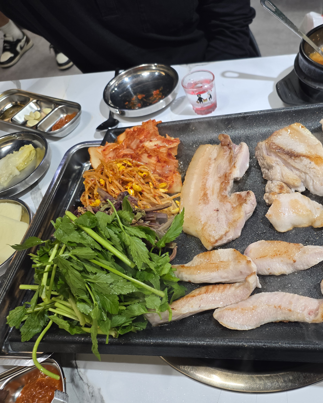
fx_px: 358
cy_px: 202
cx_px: 243
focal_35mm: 30
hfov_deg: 46.7
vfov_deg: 58.8
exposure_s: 1/120
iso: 125
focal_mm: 6.3
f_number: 1.7
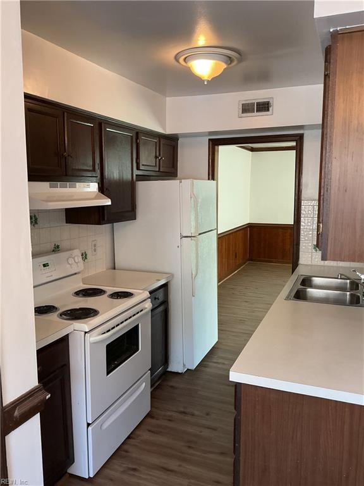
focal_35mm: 29
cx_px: 182
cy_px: 243
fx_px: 407
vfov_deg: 61.7
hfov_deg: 48.2
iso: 100
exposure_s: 1/60
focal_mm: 3
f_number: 1.8
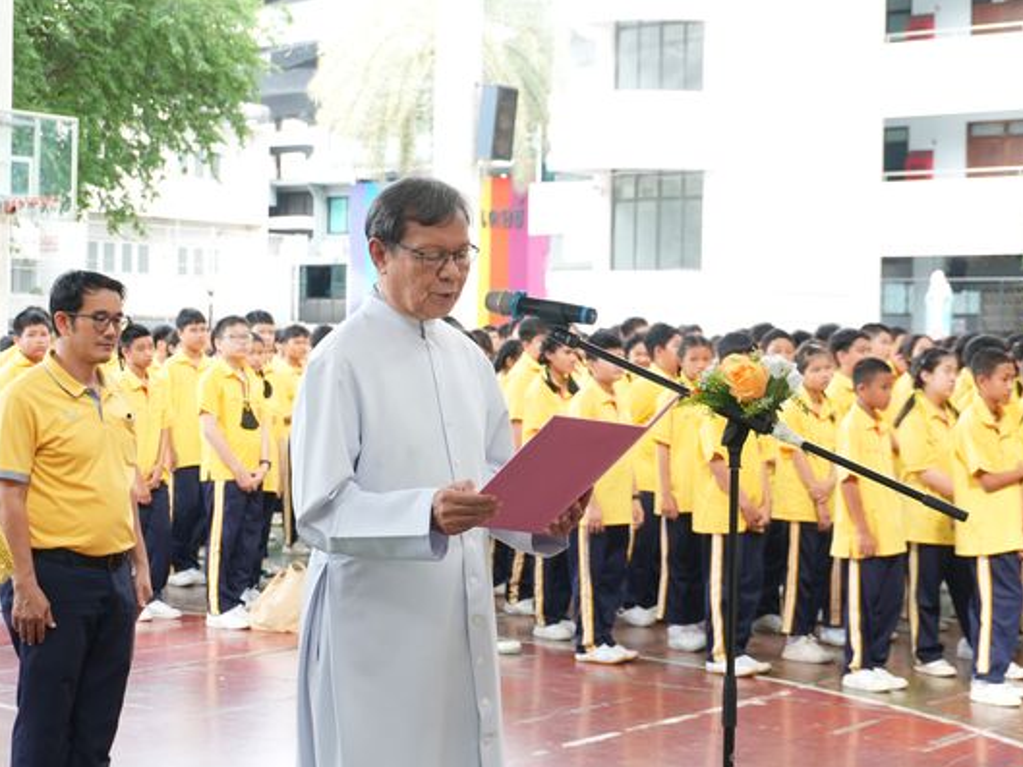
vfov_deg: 20.0
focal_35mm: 74
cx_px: 532
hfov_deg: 26.5
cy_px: 383
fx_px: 2174
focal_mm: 45
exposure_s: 1/50
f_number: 5.6
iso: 500
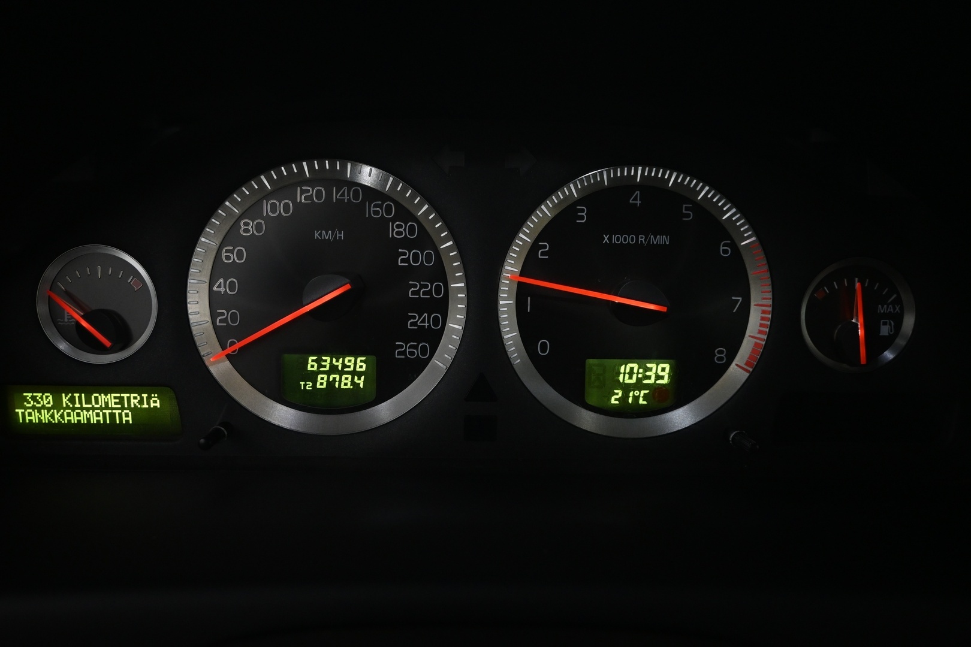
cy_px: 324
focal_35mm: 30
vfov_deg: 43.6
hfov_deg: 61.9
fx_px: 809
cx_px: 486
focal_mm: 20
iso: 1600
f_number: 3.8
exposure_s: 1/30
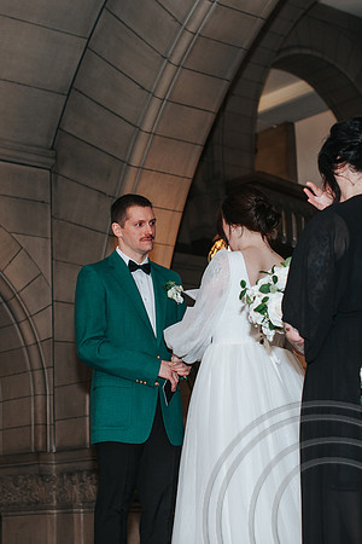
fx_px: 1211
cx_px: 158
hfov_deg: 17.0
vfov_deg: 25.3
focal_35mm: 80
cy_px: 253
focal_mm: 50
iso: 800
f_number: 3.2
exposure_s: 1/200
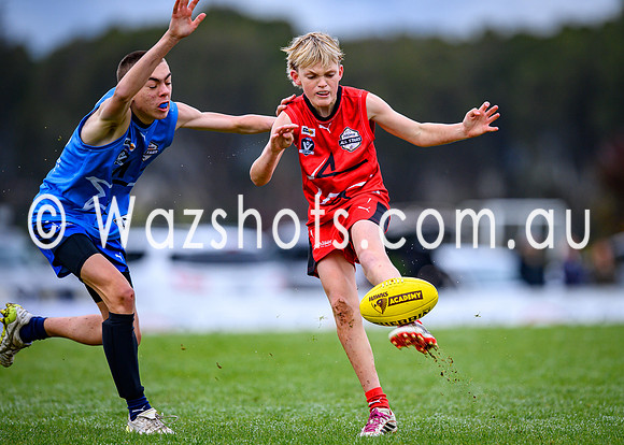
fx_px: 9858
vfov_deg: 2.6
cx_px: 355
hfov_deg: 3.6
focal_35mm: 556
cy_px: 220
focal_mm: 500
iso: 800
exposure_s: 1/1600
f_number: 4.5
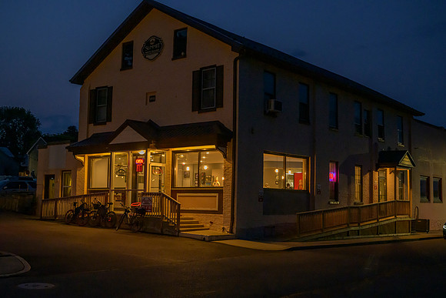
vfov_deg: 31.0
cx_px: 223
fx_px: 536
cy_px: 149
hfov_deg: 45.2
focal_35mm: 43
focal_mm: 42
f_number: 4.5
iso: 6400
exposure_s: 1/125
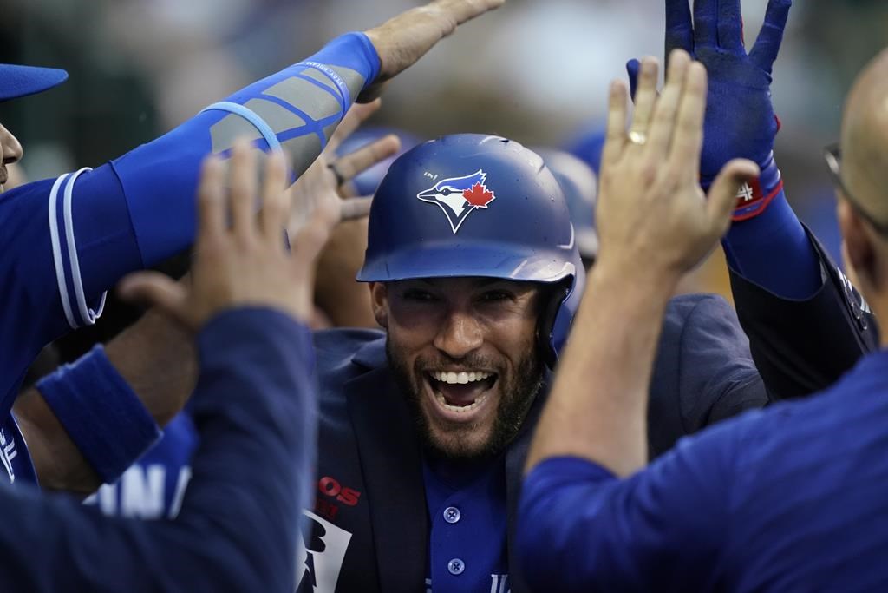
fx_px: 13814
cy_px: 296
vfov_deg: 2.5
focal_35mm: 560
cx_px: 444
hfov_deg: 3.7
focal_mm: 560
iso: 4000
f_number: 4
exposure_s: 1/1250
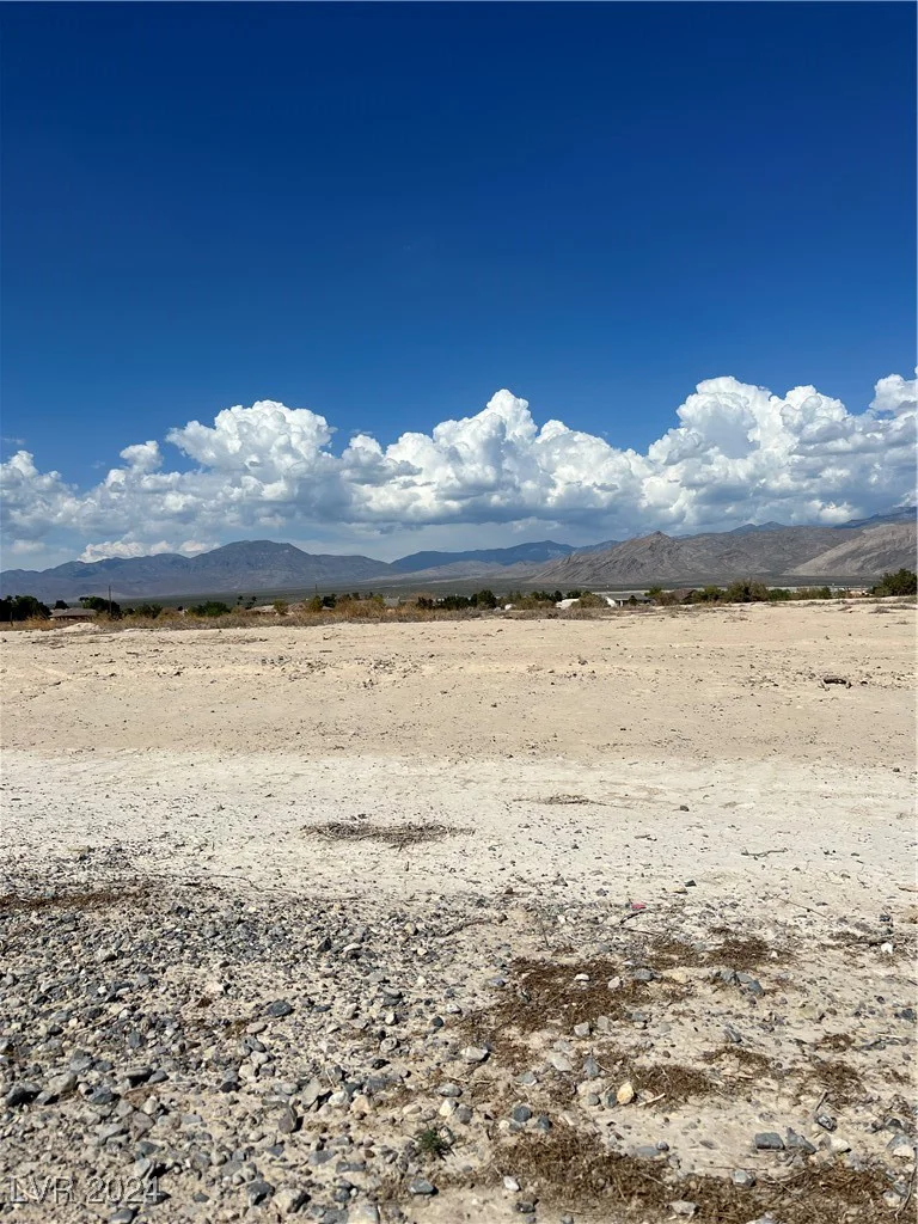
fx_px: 919
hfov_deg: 53.1
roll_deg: +1.5
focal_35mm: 26
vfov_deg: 67.3
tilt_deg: -0.1
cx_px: 459
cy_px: 612
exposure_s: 1/9901
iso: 50
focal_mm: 5.1
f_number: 1.6
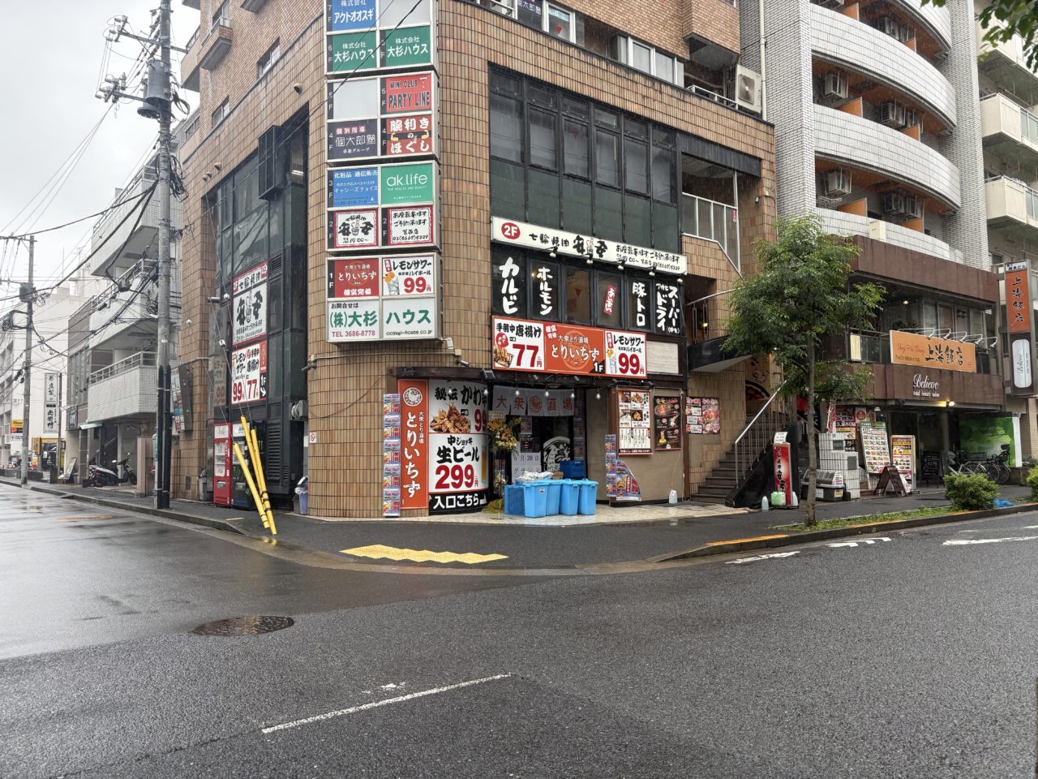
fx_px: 780
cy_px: 390
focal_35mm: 26
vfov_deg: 53.1
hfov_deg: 67.3
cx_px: 519
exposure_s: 1/334
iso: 64
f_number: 1.6
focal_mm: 5.96
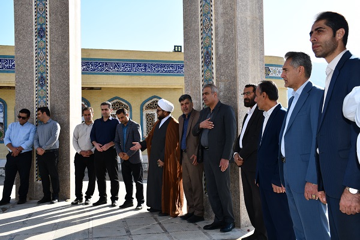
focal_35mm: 36
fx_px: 360
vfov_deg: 36.9
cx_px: 180
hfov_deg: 53.1
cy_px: 120
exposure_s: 1/250
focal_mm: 24
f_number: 7.1
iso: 100
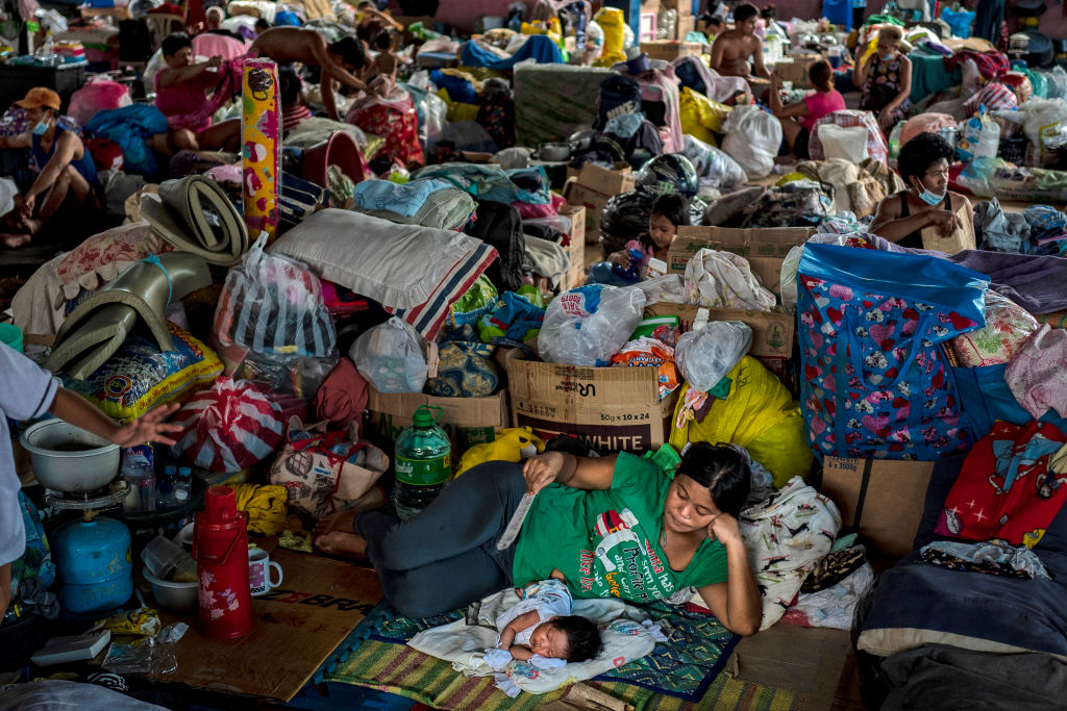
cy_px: 356
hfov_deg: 65.5
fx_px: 830
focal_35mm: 28
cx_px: 534
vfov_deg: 46.4
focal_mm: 28
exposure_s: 1/500
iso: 1000
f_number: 1.7
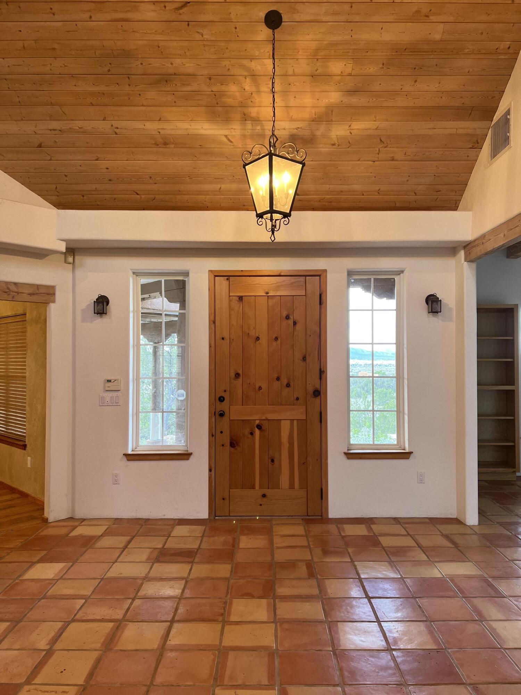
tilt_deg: +1.4
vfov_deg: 67.3
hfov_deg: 53.1
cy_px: 348
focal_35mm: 26
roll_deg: -0.4
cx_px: 260
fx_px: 522
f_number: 1.5
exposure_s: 1/120
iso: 125
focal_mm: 5.7
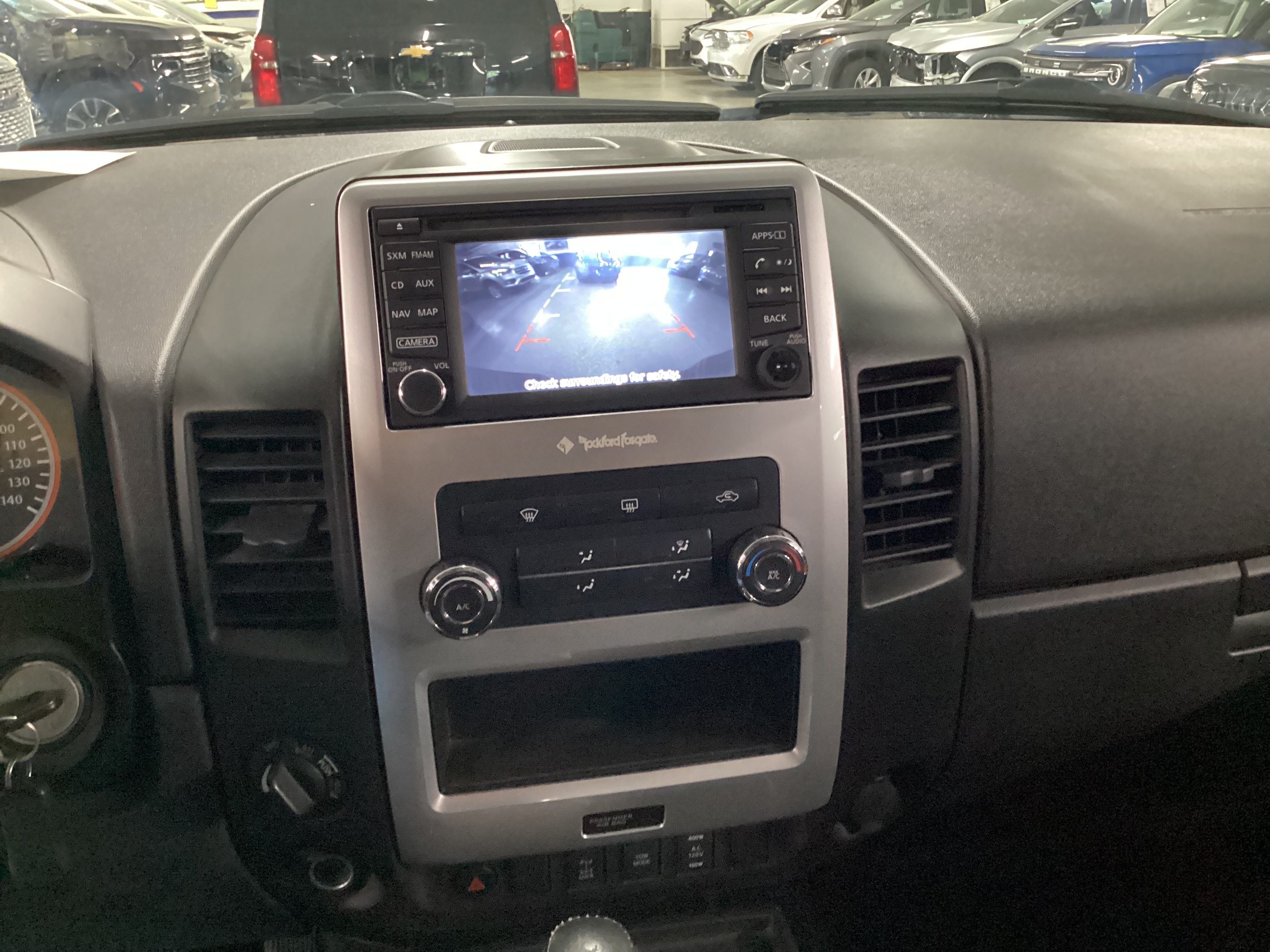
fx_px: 1137
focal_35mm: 31
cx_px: 635
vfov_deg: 45.4
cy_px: 476
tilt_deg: -25.1
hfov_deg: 58.4
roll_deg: +0.1
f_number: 2.4
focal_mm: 3.3
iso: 800
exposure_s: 1/30
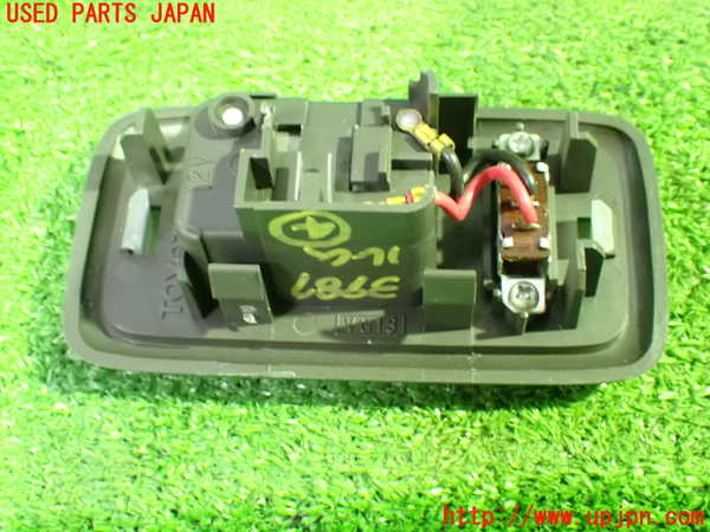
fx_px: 1026
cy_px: 266
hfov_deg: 38.2
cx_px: 355
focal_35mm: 50
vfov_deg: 29.1
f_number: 3.2
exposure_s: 1/10
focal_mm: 9.01
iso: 1600
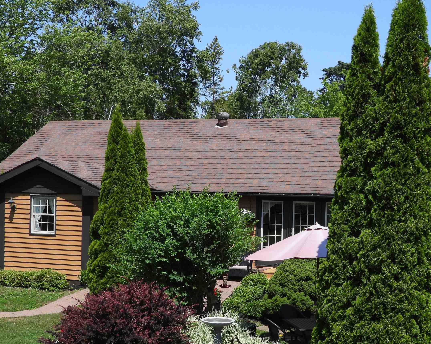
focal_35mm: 57
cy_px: 209
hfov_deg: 32.9
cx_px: 253
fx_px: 727
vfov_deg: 26.6
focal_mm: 7.4
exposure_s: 1/1250
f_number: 3.2
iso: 100
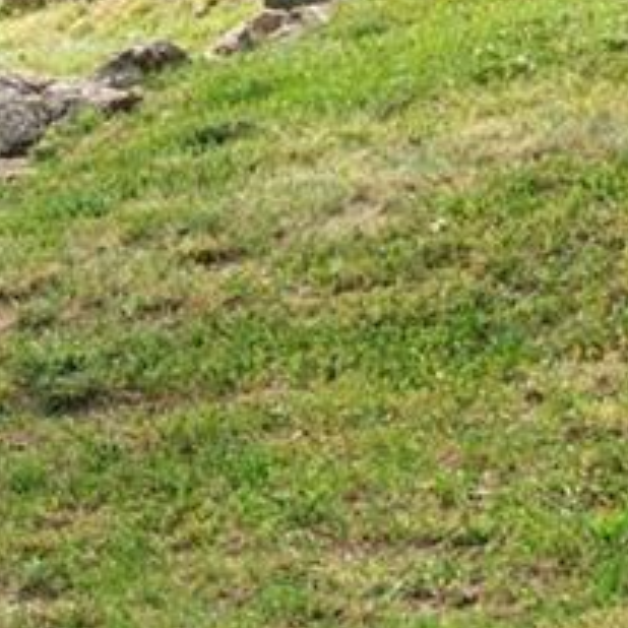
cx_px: 485
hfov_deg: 6.4
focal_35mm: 274
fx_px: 5617
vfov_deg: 6.1
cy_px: -905
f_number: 7.1
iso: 80
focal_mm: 41.4
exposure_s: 1/25
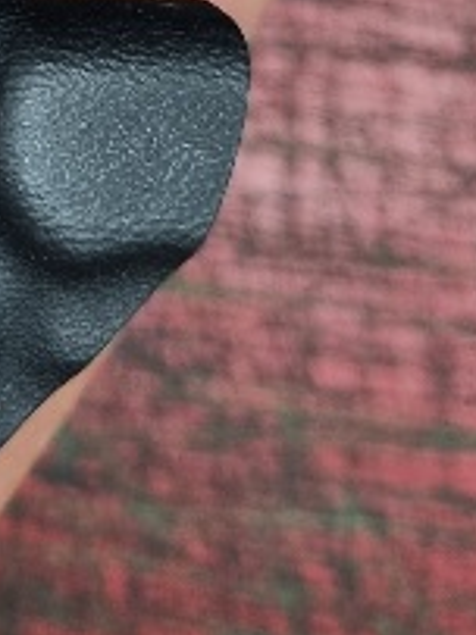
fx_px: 1890
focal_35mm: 103
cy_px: -150
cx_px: -319
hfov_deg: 13.2
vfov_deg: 18.0
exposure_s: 1/100
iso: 320
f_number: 1.8
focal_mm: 5.4
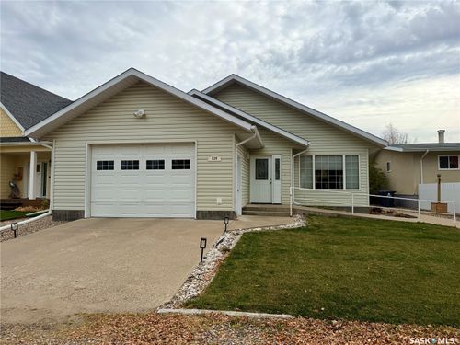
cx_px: 230
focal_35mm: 24
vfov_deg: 56.8
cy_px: 172
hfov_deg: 71.6
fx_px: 319
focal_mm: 6.76
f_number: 1.78
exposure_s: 1/2525
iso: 80
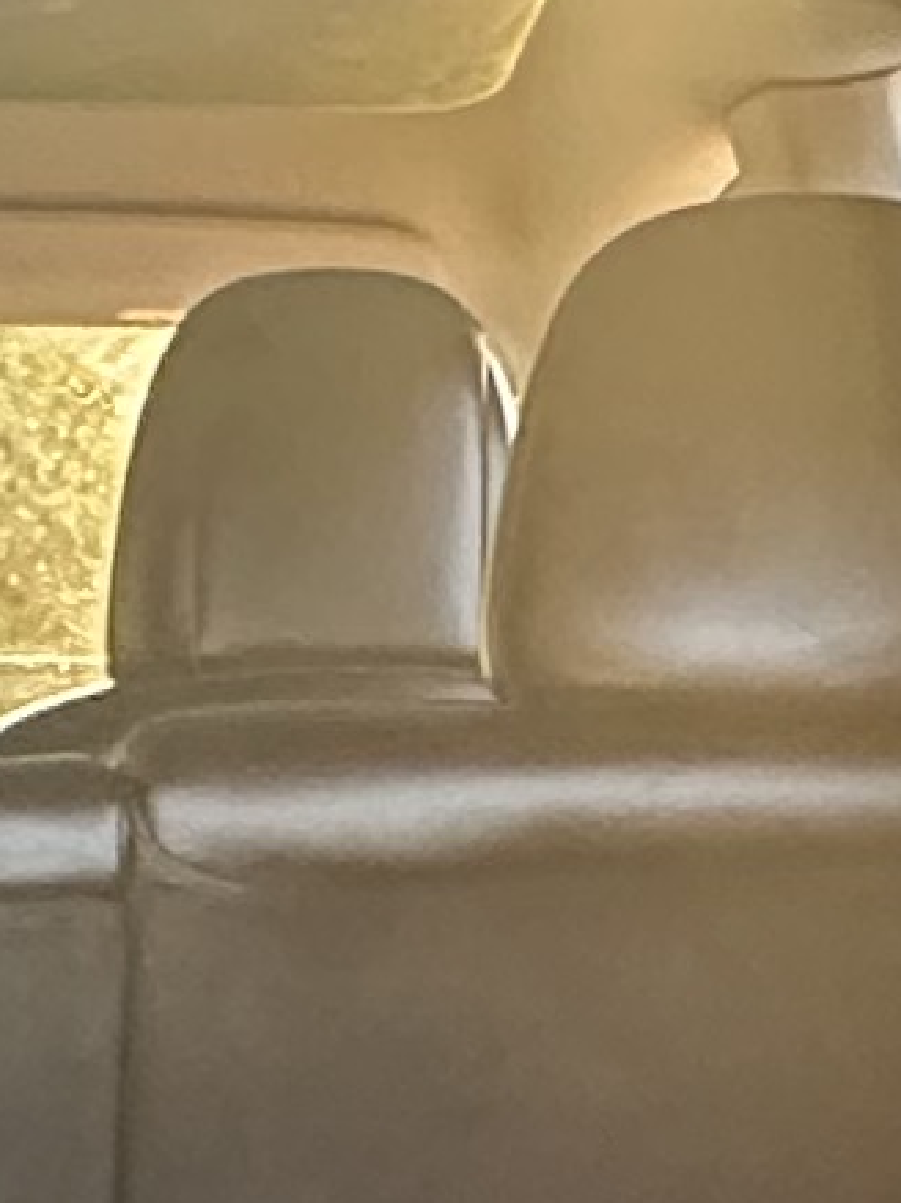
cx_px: -192
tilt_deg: -23.6
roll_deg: +0.4
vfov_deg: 14.0
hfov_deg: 11.3
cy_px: 1986
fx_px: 4481
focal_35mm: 129
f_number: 2.2
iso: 400
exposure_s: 1/60
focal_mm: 2.22
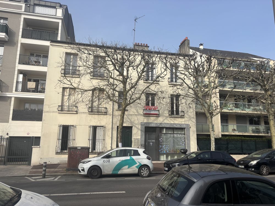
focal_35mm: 26
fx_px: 207
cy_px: 103
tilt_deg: +10.1
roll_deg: -1.2
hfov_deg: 67.3
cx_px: 138
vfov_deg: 53.1
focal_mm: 5.96
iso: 50
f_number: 1.6
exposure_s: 1/2857
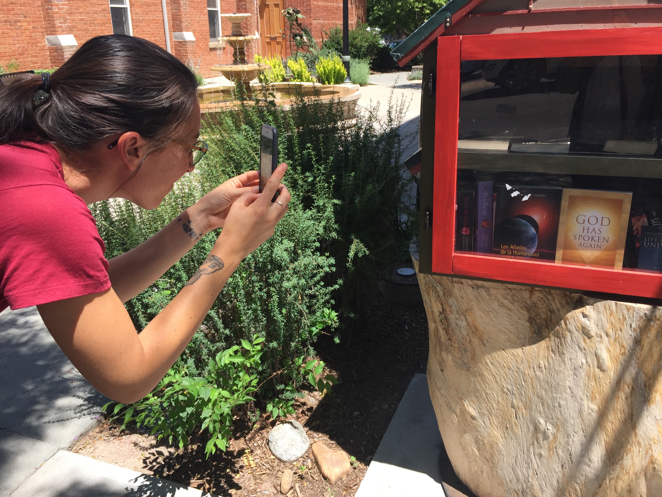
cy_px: 248
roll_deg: +1.0
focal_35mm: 29
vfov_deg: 48.2
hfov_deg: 61.7
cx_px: 331
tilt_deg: -19.5
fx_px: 555
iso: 32
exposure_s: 1/898
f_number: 2.2
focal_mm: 4.15
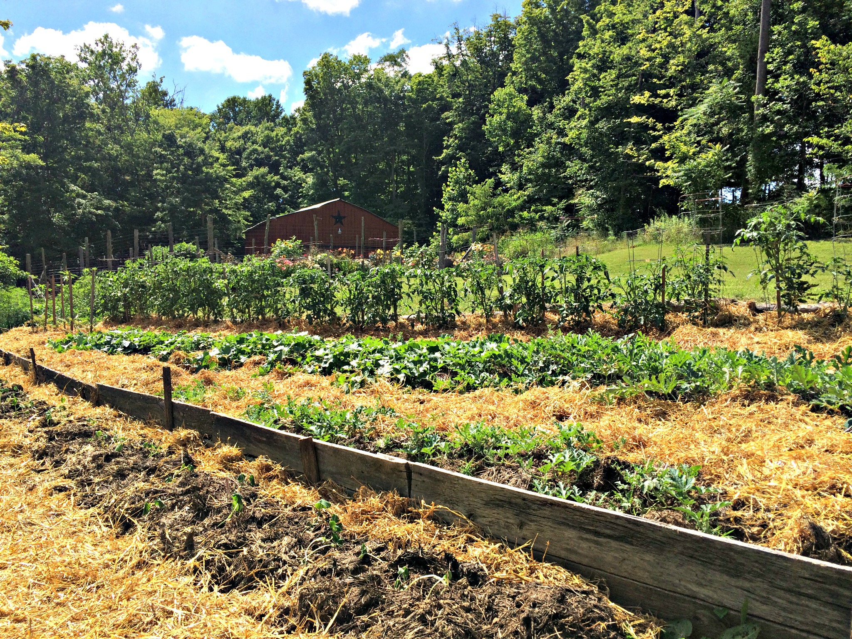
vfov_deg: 48.2
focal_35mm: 29
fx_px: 714
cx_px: 426
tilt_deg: -1.6
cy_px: 320
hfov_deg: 61.7
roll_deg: -0.6
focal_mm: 4.15
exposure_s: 1/1953
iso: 32
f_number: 2.2
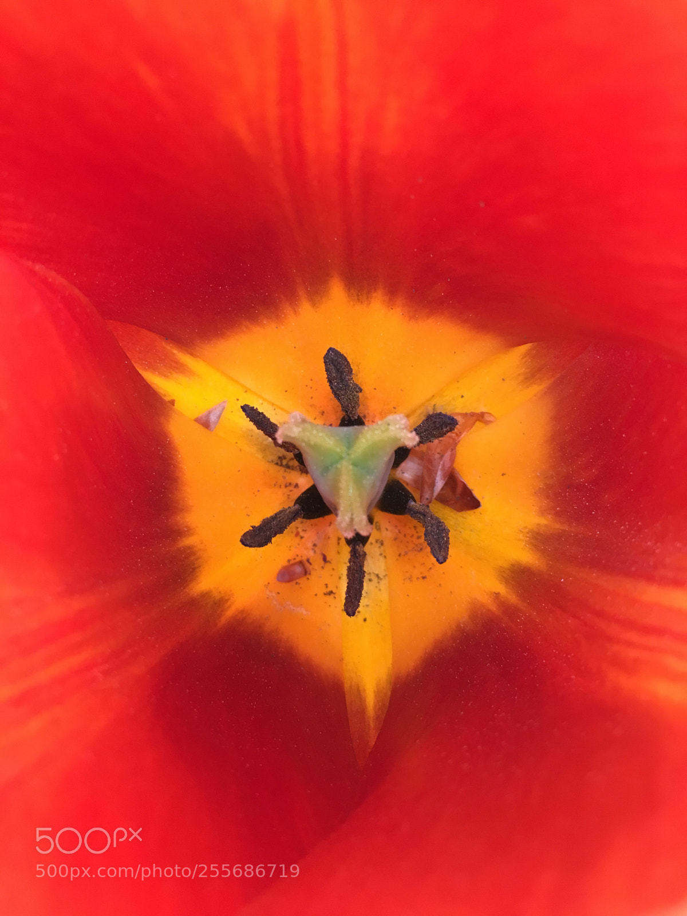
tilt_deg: -76.3
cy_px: 458
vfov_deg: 61.7
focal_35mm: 29
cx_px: 344
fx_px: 767
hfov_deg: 48.2
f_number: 2.2
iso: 50
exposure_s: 1/33
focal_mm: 4.15
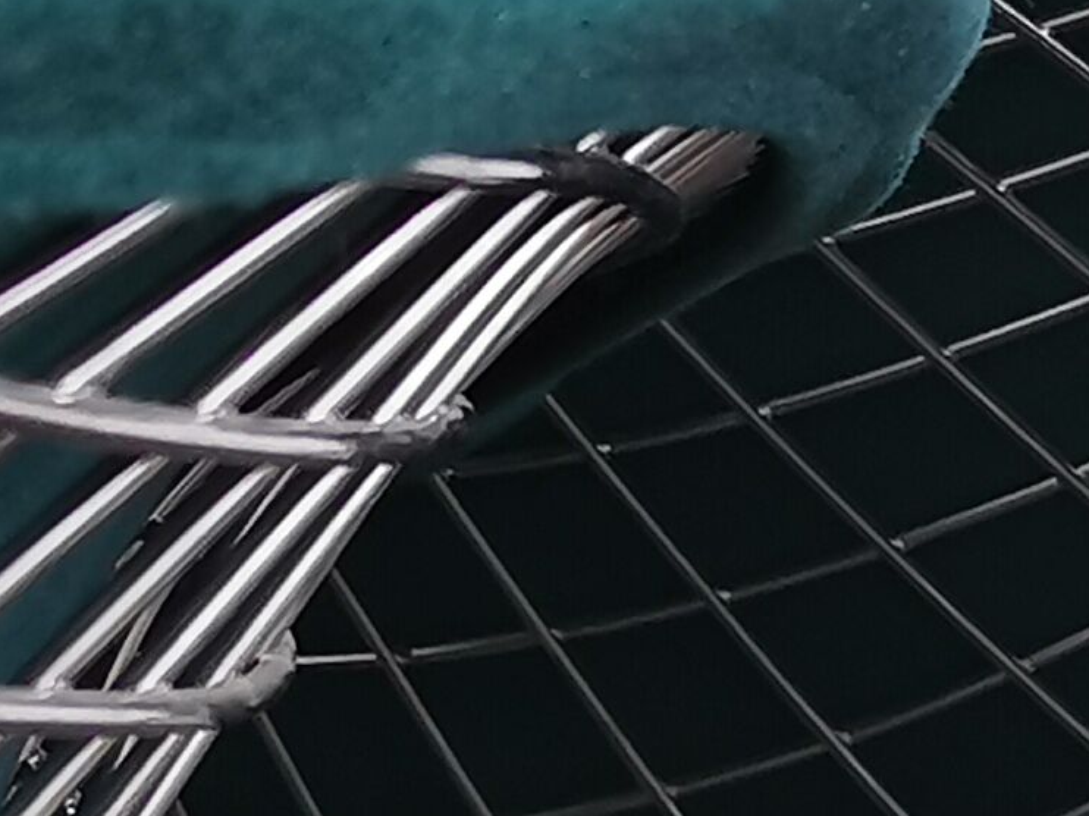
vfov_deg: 8.1
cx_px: 1027
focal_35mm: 182
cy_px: 769
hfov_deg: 10.8
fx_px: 5724
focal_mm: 5.58
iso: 200
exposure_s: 1/50
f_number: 1.8
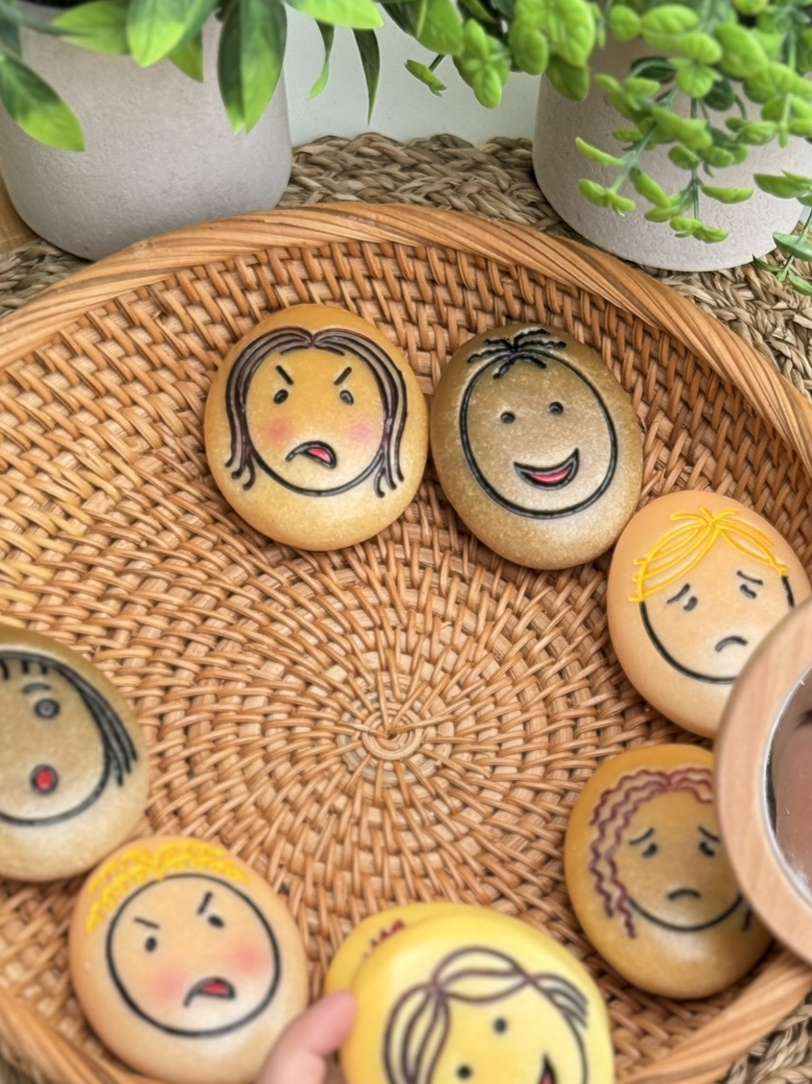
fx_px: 2722
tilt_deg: -66.7
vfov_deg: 22.1
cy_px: 903
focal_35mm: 87
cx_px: 670
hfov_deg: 16.8
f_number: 1.78
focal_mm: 6.76
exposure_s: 1/121
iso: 64
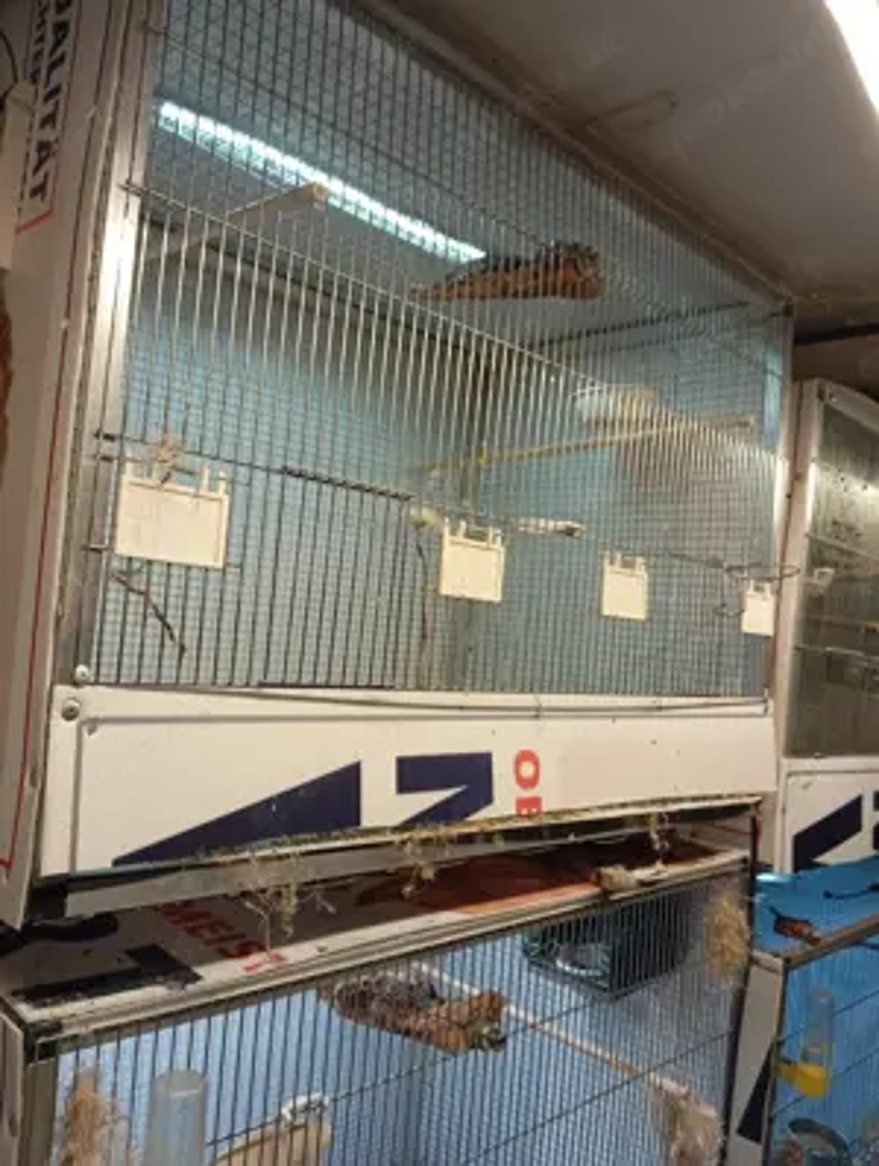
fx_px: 945
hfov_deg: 49.9
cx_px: 440
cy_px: 583
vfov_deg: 63.4
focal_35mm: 28
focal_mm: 4.22
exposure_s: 1/50
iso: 370
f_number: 1.8
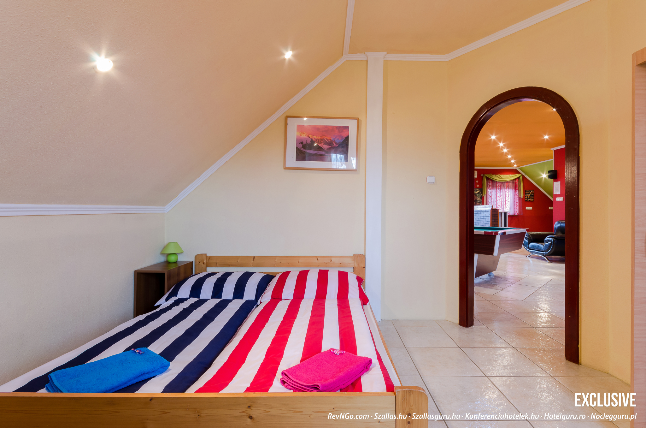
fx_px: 295
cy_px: 214
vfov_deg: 71.8
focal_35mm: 16
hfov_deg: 95.1
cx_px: 323
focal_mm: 11
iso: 200
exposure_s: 1.3
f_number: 11
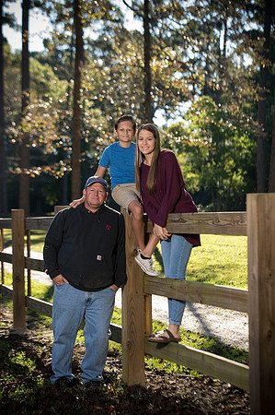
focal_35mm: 90
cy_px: 208
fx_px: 1034
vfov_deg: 22.6
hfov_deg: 15.2
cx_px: 138
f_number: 4
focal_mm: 90
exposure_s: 1/125
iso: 50
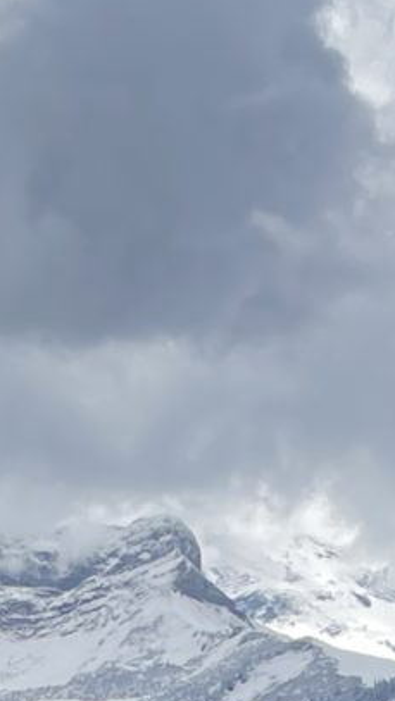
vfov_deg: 11.0
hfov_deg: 6.8
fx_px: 3314
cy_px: 1386
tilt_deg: -6.8
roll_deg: +0.2
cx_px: 24
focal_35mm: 178
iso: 32
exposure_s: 1/3731
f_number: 1.6
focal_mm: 4.2
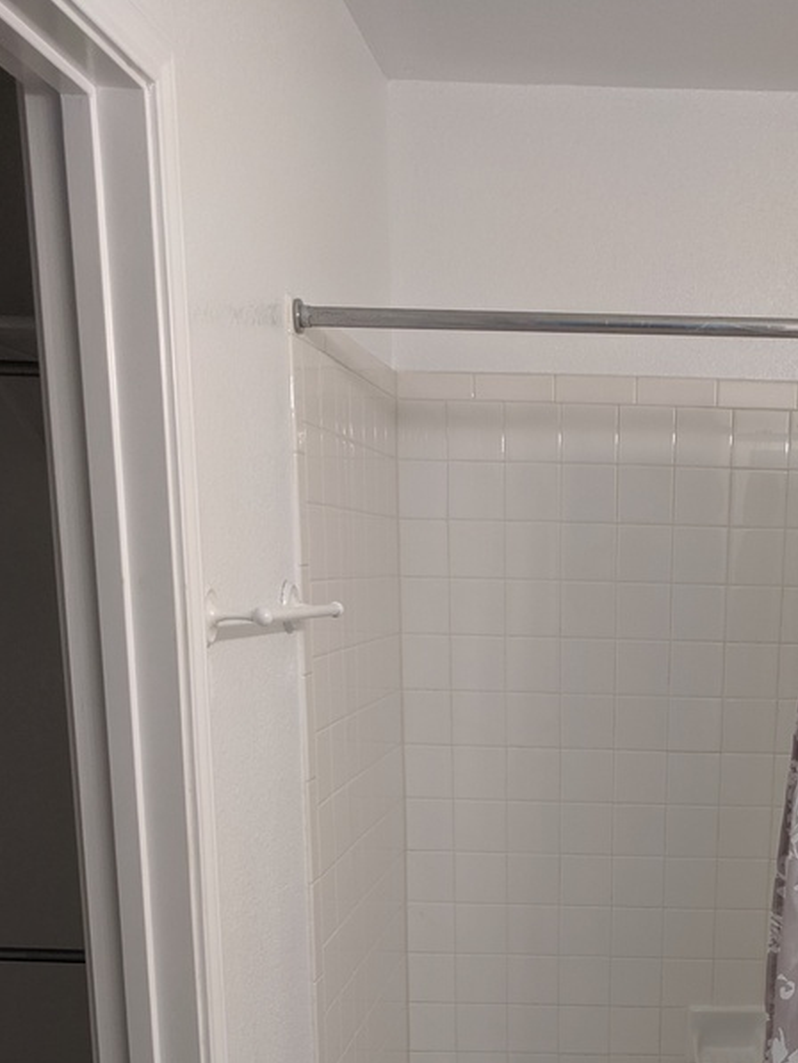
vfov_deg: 37.9
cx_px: 664
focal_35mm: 47
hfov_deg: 30.0
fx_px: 1444
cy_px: 947
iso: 181
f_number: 2
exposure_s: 1/120
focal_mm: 4.67
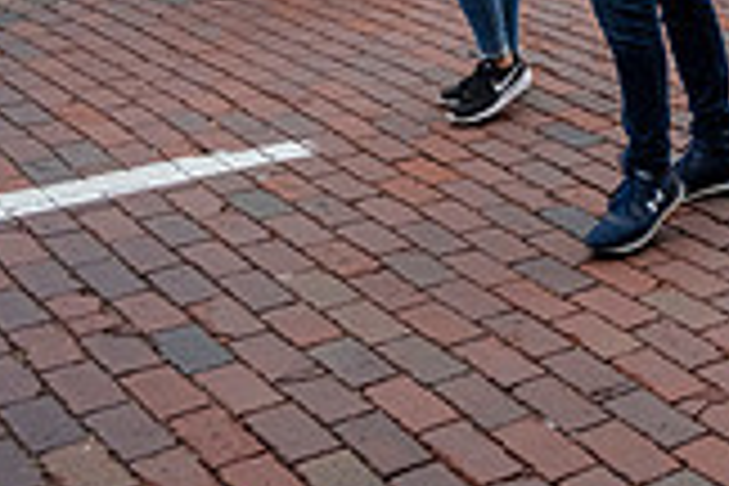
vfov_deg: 14.5
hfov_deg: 21.4
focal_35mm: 86
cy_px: -304
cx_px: 950
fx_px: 1741
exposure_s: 1/1600
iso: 1000
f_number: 4
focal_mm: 24
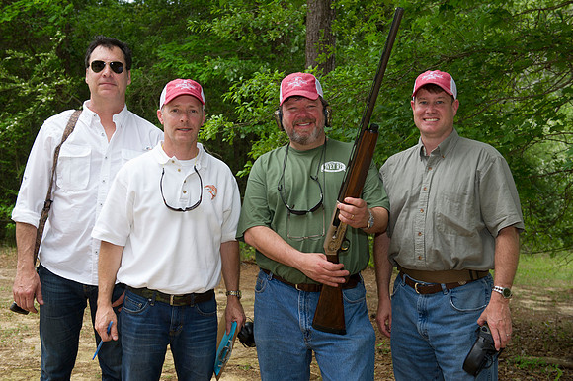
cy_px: 190
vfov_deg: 27.0
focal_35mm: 50
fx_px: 795
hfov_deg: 39.6
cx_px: 286
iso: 200
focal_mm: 50
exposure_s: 1/100
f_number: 5.6
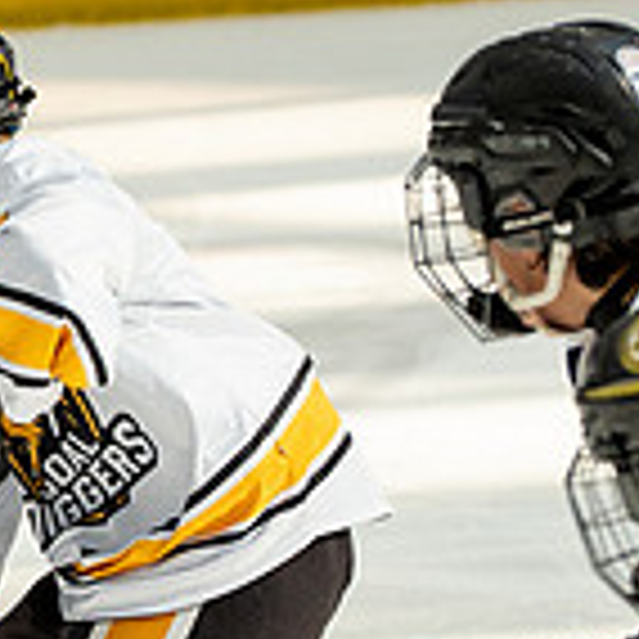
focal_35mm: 510
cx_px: -270
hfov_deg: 3.4
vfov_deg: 3.4
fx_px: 10651
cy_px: 524
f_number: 3.5
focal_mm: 98
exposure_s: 1/1600
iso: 800
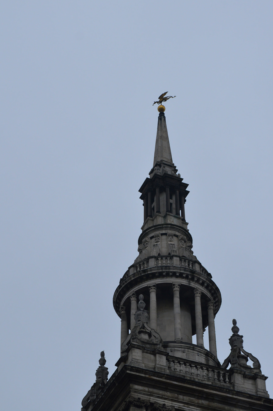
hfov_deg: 16.6
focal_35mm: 82
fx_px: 934
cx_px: 150
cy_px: 225
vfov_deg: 24.8
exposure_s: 1/250
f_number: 8
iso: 200
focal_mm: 46
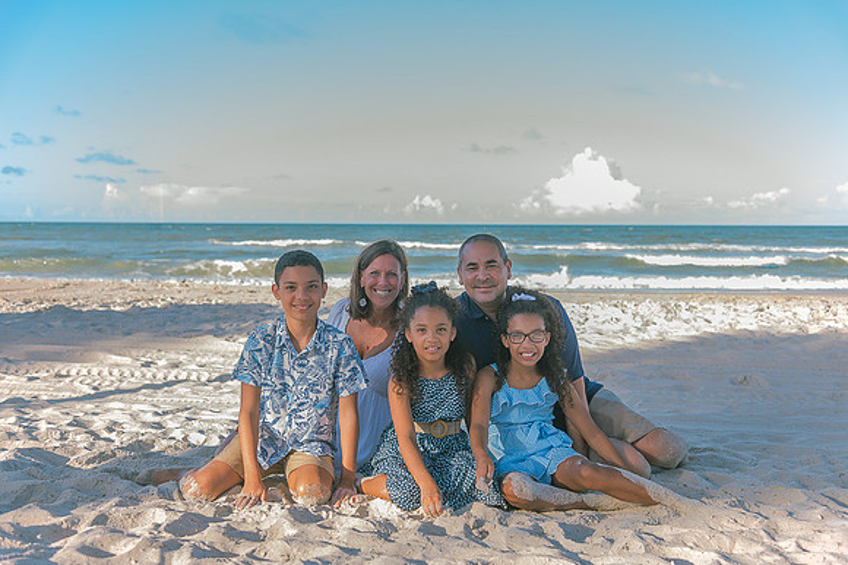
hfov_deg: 50.7
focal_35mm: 38
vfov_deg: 35.0
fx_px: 895
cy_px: 282
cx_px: 424
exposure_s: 1/250
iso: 320
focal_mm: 38
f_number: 4
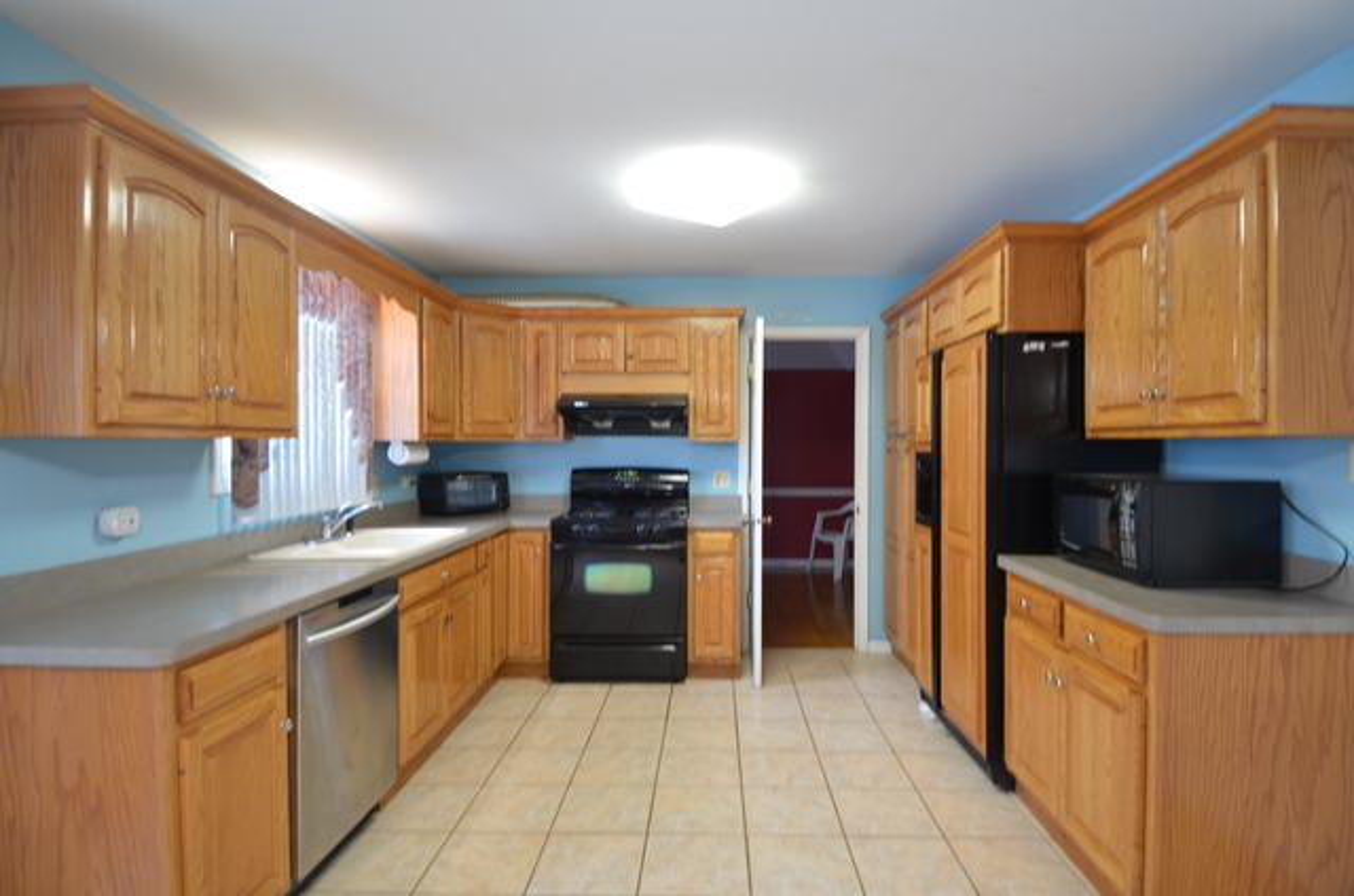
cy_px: 448
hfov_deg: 90.1
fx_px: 676
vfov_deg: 67.2
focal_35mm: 18
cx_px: 677
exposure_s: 1/2
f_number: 4
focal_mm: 12
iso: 100
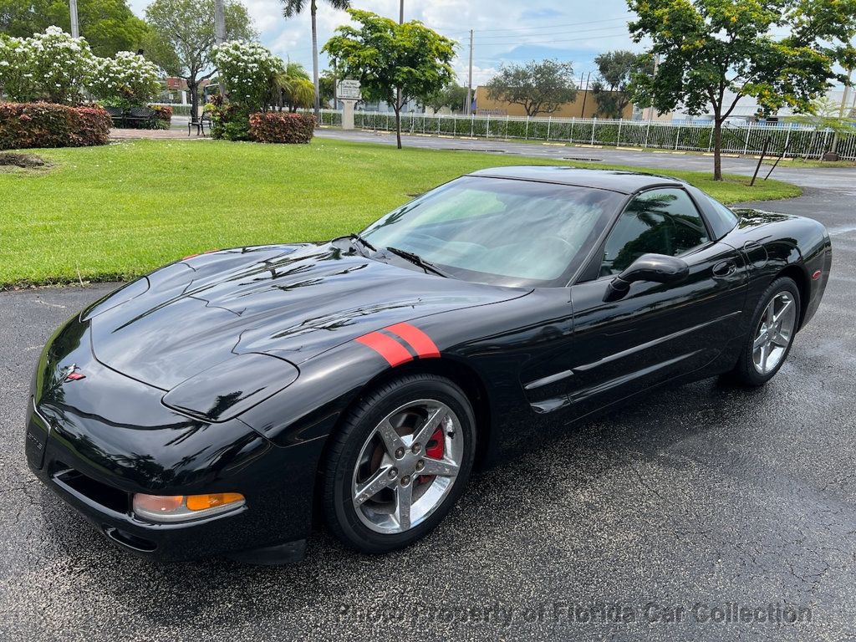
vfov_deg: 53.1
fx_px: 643
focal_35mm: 26
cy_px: 321
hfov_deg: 67.3
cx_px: 428
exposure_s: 1/1934
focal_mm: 5.7
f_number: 1.5
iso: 50
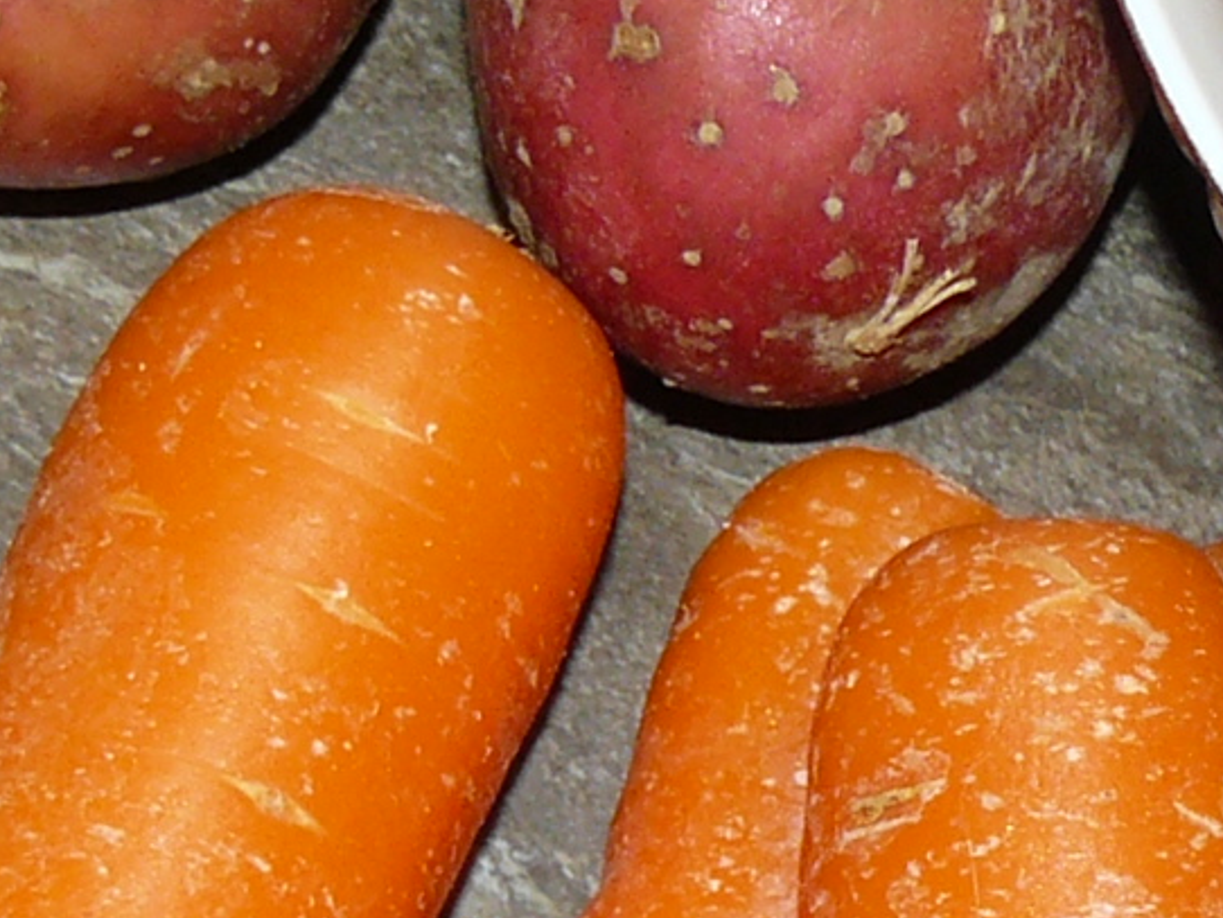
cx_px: 645
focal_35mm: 170
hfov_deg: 11.6
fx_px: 6009
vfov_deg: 8.7
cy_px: 735
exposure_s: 1/30
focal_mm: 6
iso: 100
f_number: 2.8
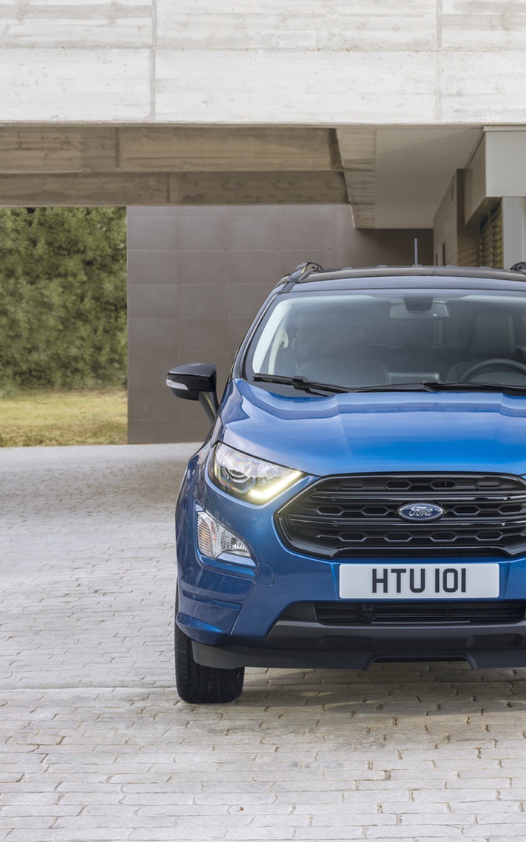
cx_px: 496
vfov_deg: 25.4
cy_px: 315
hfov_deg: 15.9
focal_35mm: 81
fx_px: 1858
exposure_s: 3
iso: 100
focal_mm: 57.5
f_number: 8
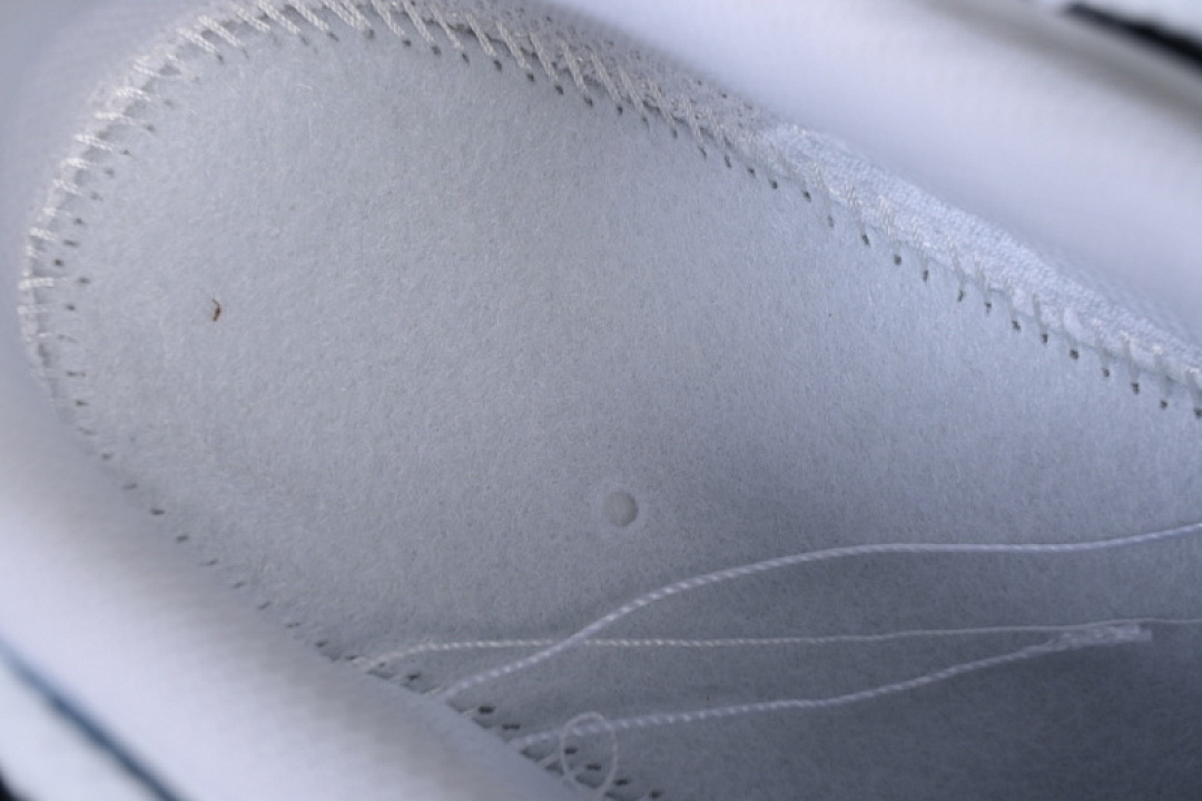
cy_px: 400
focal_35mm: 75
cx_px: 601
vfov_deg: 18.2
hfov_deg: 27.0
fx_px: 2504
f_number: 7.1
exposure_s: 1/100
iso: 160
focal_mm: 50
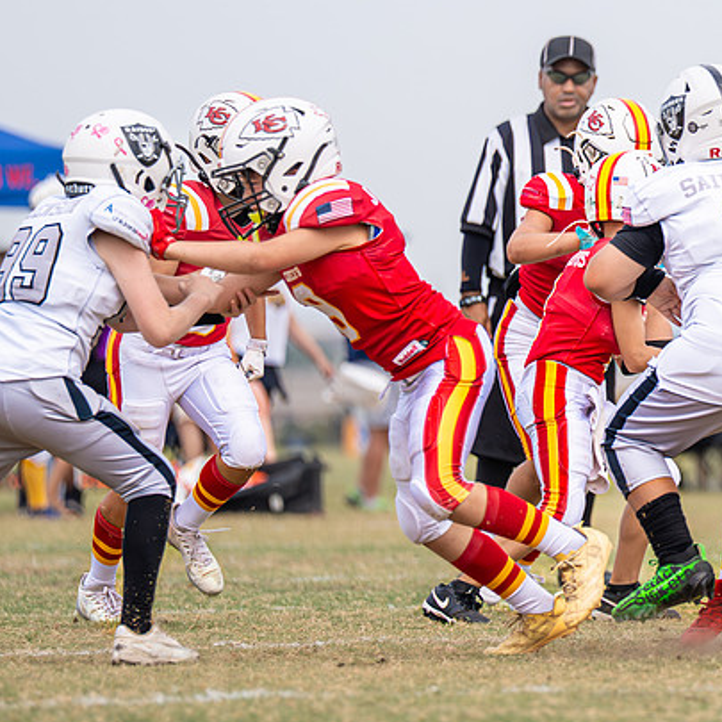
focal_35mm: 537
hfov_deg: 3.3
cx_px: 1002
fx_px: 12672
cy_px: 279
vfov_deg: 3.3
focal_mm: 200
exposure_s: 1/2500
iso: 160
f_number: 2.8
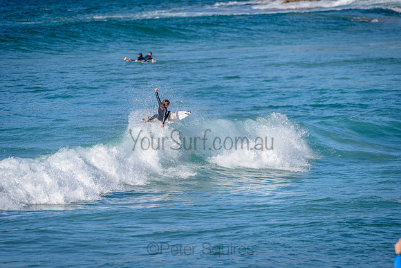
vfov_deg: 2.8
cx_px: 200
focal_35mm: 500
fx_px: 5570
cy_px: 134
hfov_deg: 4.1
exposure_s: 1/2000
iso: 160
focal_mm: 500
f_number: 5.6
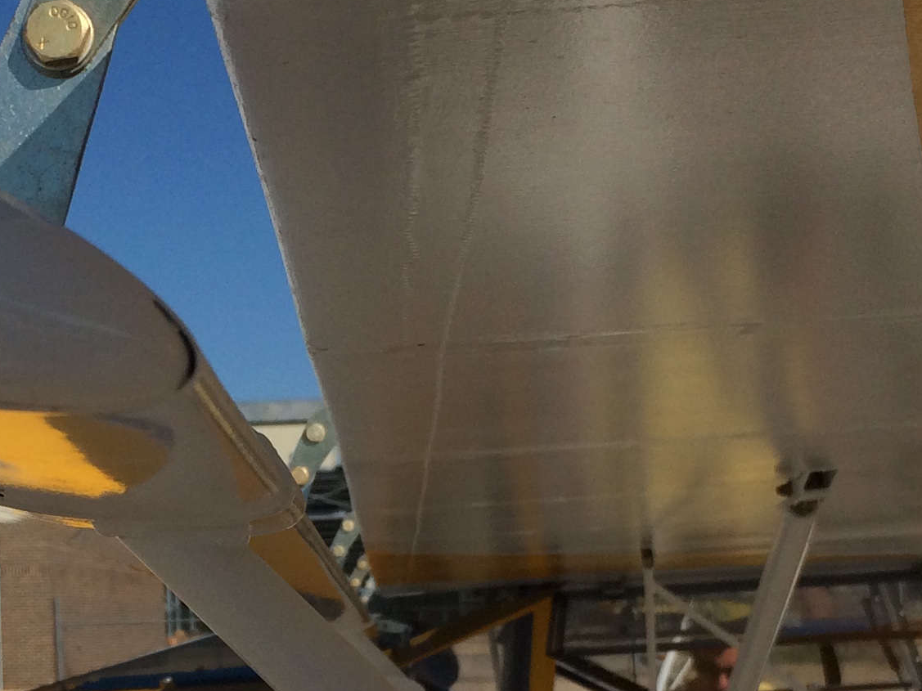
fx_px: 2237
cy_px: 609
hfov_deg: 23.0
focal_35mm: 84
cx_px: 217
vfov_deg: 17.3
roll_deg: +2.8
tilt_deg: +0.1
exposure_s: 1/5882
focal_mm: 4.15
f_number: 2.2
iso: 40
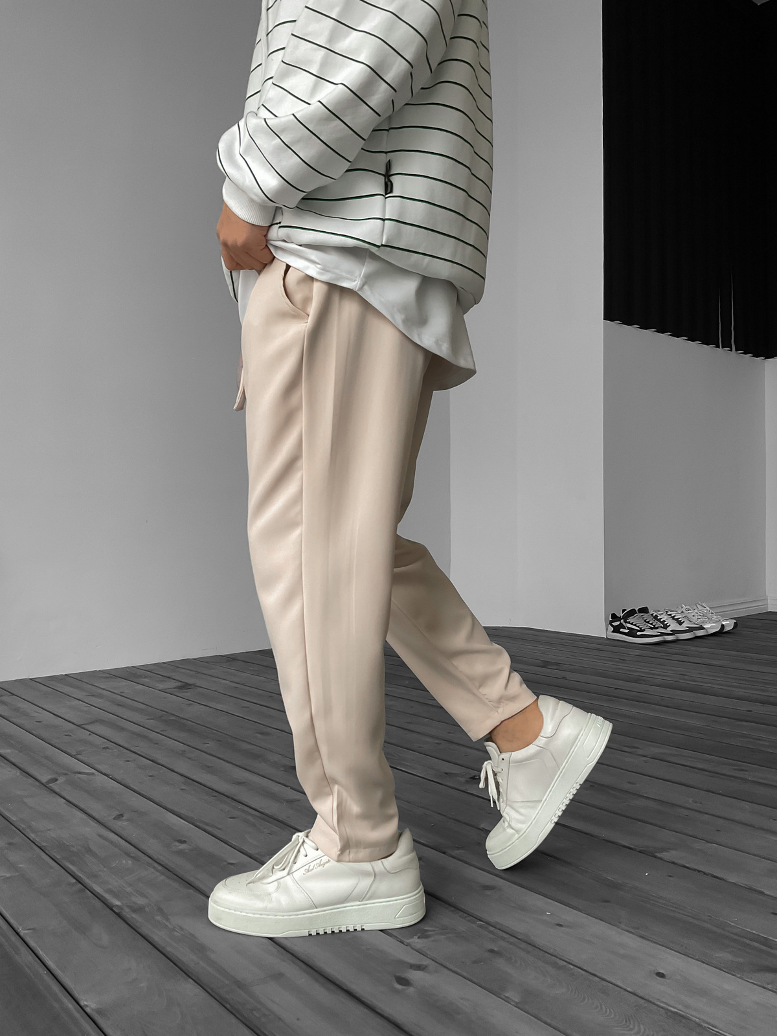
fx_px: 868
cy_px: 518
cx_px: 388
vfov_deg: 61.7
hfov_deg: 48.2
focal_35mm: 29
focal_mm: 3
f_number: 1.8
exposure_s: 1/120
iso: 64
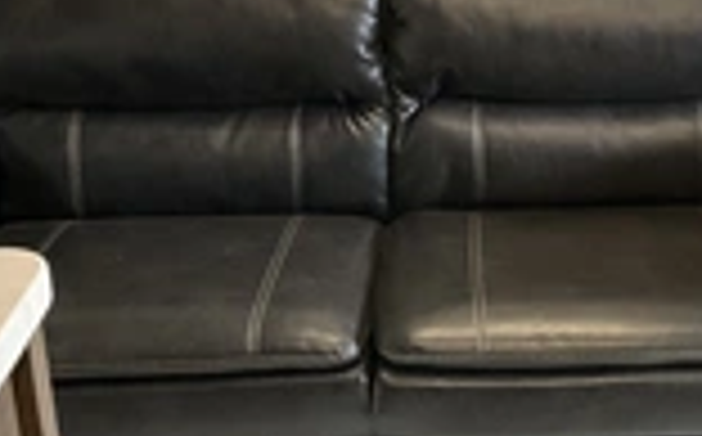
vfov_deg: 16.5
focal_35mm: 79
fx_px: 1509
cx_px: 477
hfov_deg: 26.0
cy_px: 207
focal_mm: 3
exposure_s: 1/60
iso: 160
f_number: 1.8
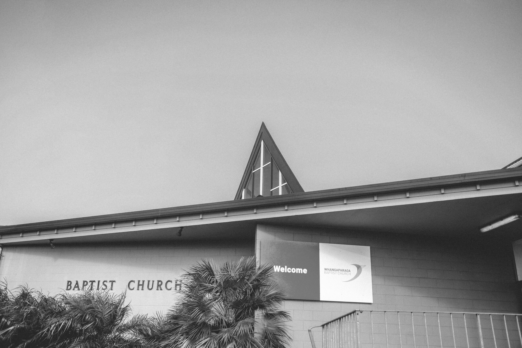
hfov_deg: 54.4
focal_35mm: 35
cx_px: 261
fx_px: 507
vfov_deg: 37.9
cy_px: 174
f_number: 2.8
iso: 500
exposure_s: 1/2000
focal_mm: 23
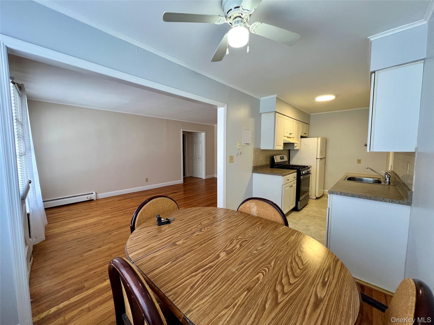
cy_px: 162
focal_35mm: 13
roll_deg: -0.2
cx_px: 217
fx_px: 163
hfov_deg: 106.2
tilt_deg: -5.3
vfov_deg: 89.9
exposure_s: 1/120
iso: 200
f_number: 1.8
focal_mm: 1.57
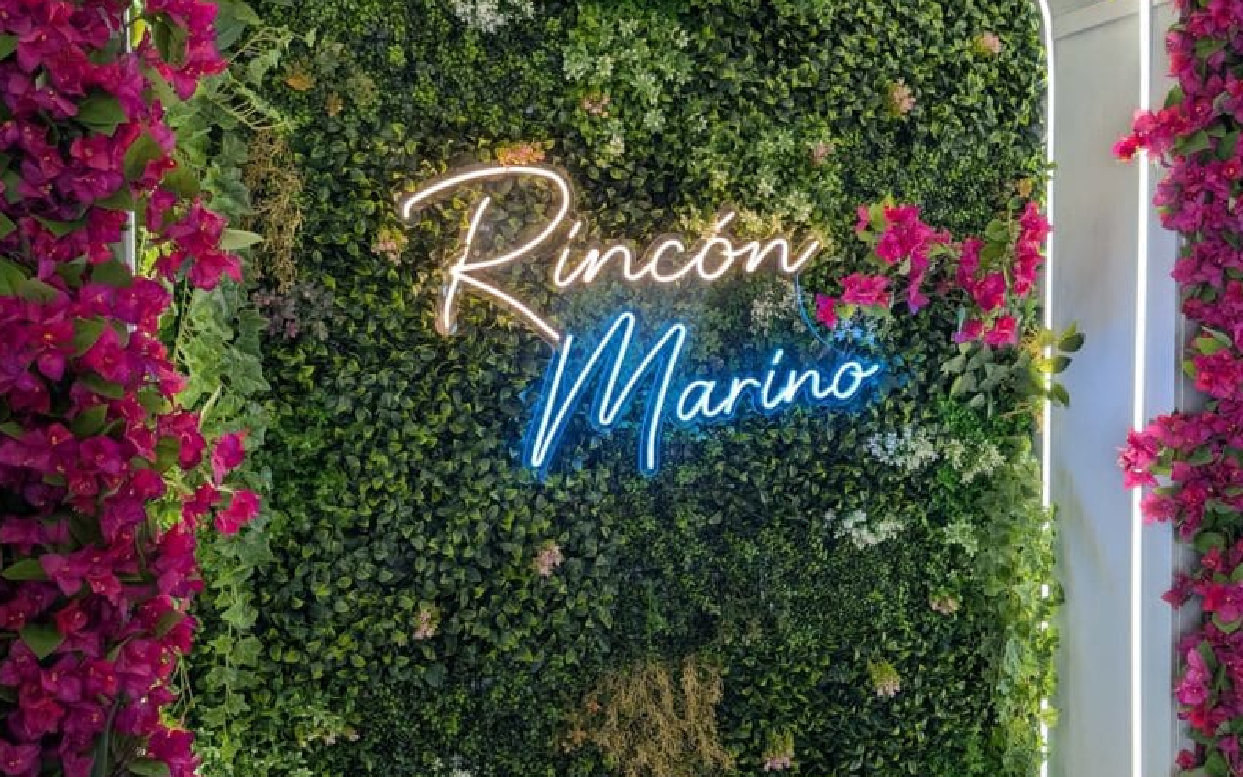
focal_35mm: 33
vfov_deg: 38.3
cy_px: 370
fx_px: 1118
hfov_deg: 58.1
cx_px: 597
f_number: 1.68
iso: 69
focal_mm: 6.9
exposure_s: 1/100
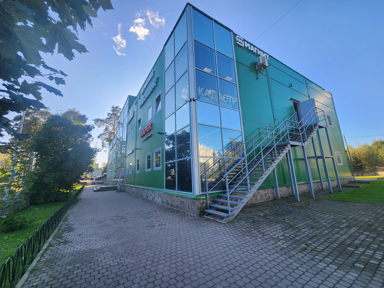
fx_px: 144
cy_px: 144
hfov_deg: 106.2
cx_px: 192
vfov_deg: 89.9
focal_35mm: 13
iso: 50
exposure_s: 1/609
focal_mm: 2.2
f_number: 2.2
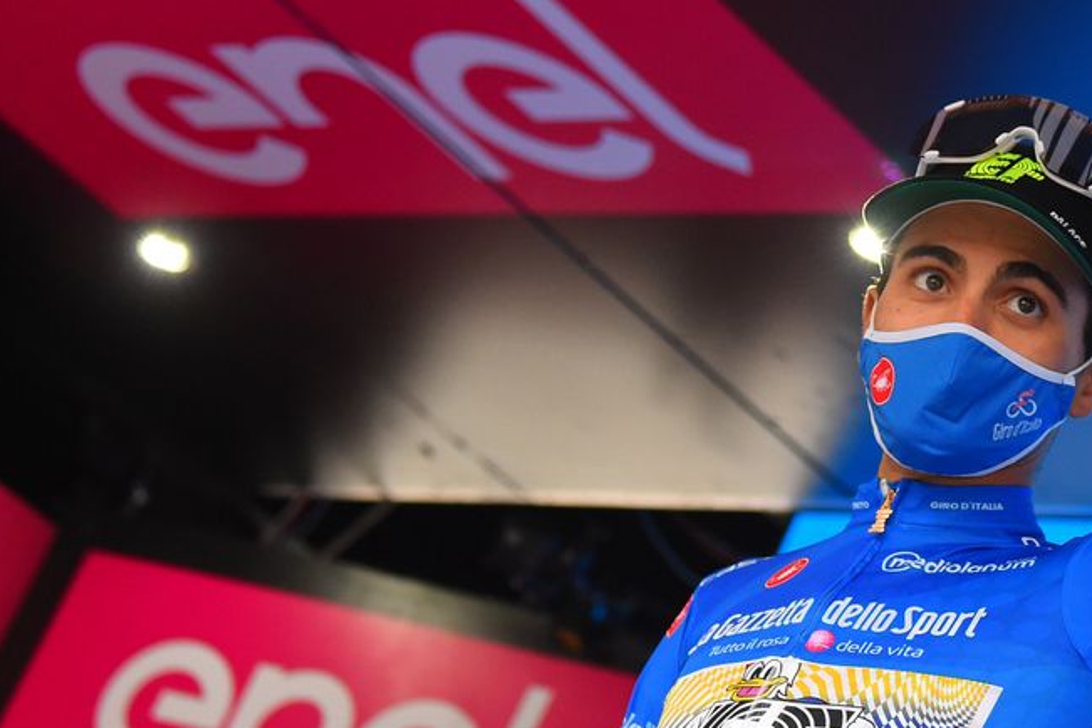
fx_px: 6673
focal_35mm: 220
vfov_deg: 6.2
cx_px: 901
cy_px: 218
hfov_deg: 9.3
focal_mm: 112
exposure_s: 1/400
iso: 3200
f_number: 5
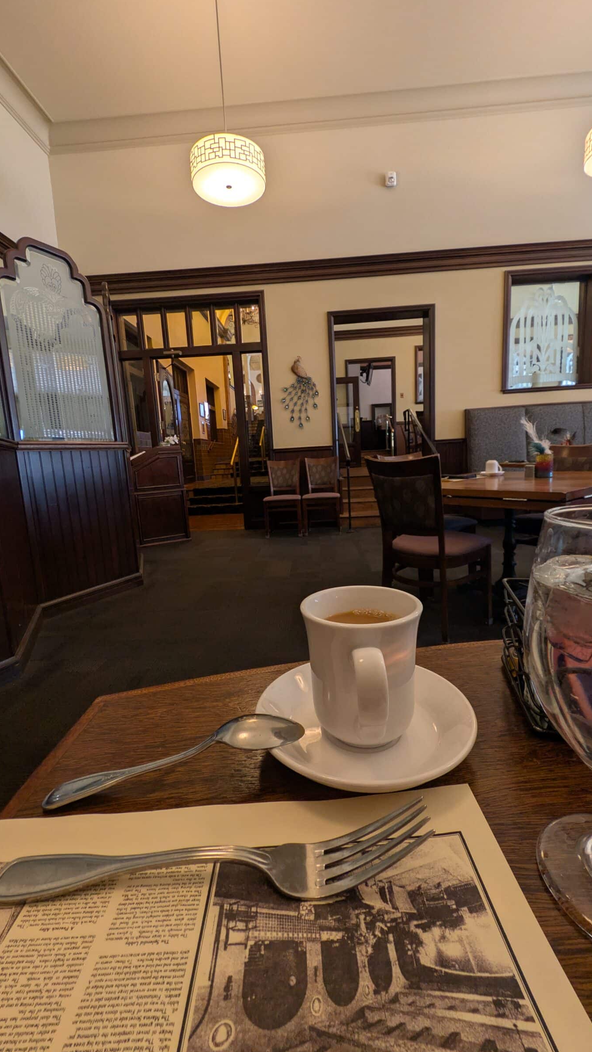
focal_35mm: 14
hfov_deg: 74.3
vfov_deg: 106.8
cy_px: 519
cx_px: 295
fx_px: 391
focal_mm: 2.23
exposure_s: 1/60
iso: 205
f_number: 1.95
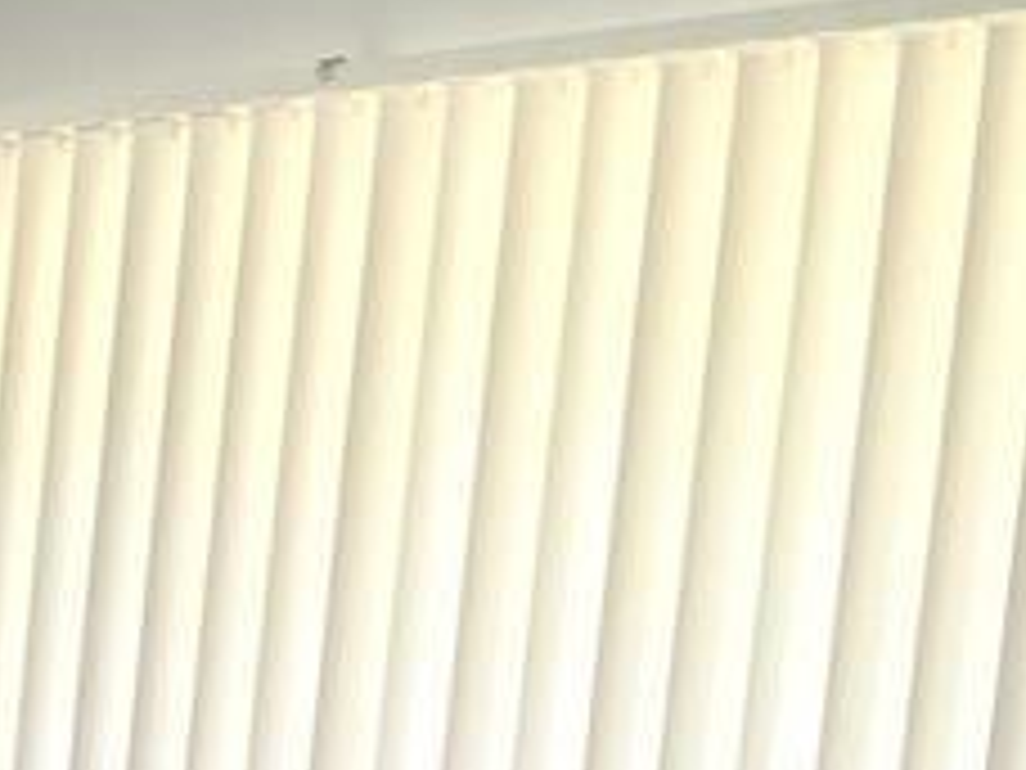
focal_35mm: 130
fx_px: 3853
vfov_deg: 10.9
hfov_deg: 12.7
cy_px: 1238
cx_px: -1197
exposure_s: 1/30
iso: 80
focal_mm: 4.15
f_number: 2.2
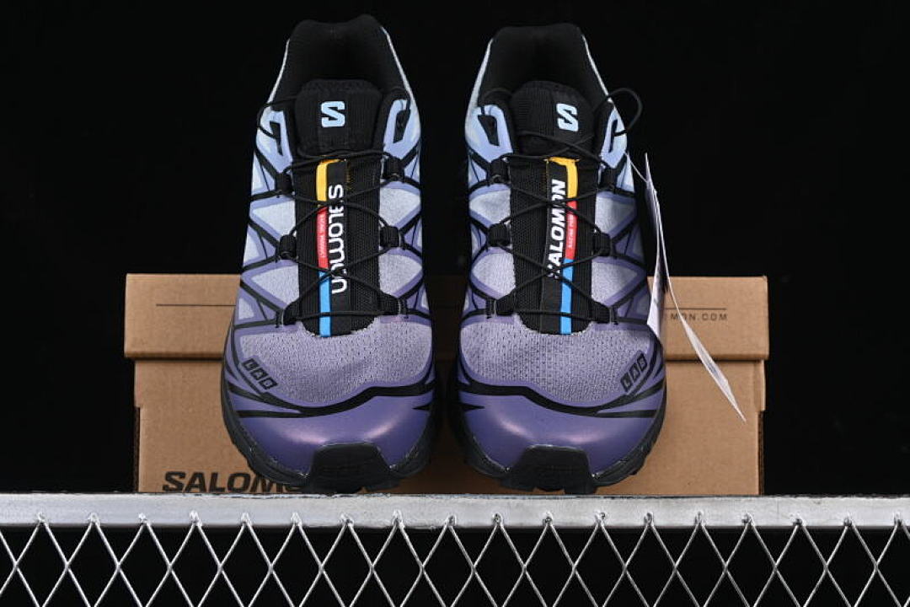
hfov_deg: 27.0
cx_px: 455
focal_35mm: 75
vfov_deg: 18.2
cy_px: 304
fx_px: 1896
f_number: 7.1
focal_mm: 50
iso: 160
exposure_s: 1/60
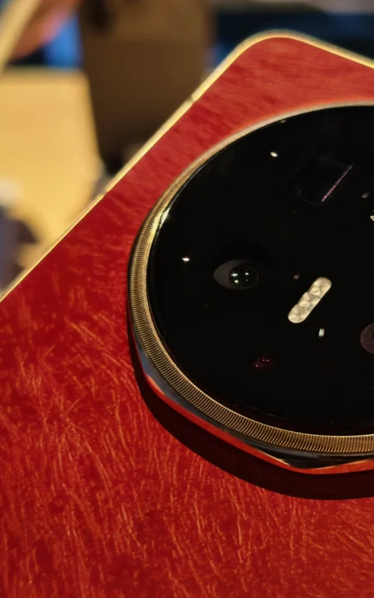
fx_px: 1076
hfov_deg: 19.6
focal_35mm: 66
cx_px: 287
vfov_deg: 31.1
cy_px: 302
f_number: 1.6
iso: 80
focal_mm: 5.4
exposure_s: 1/50
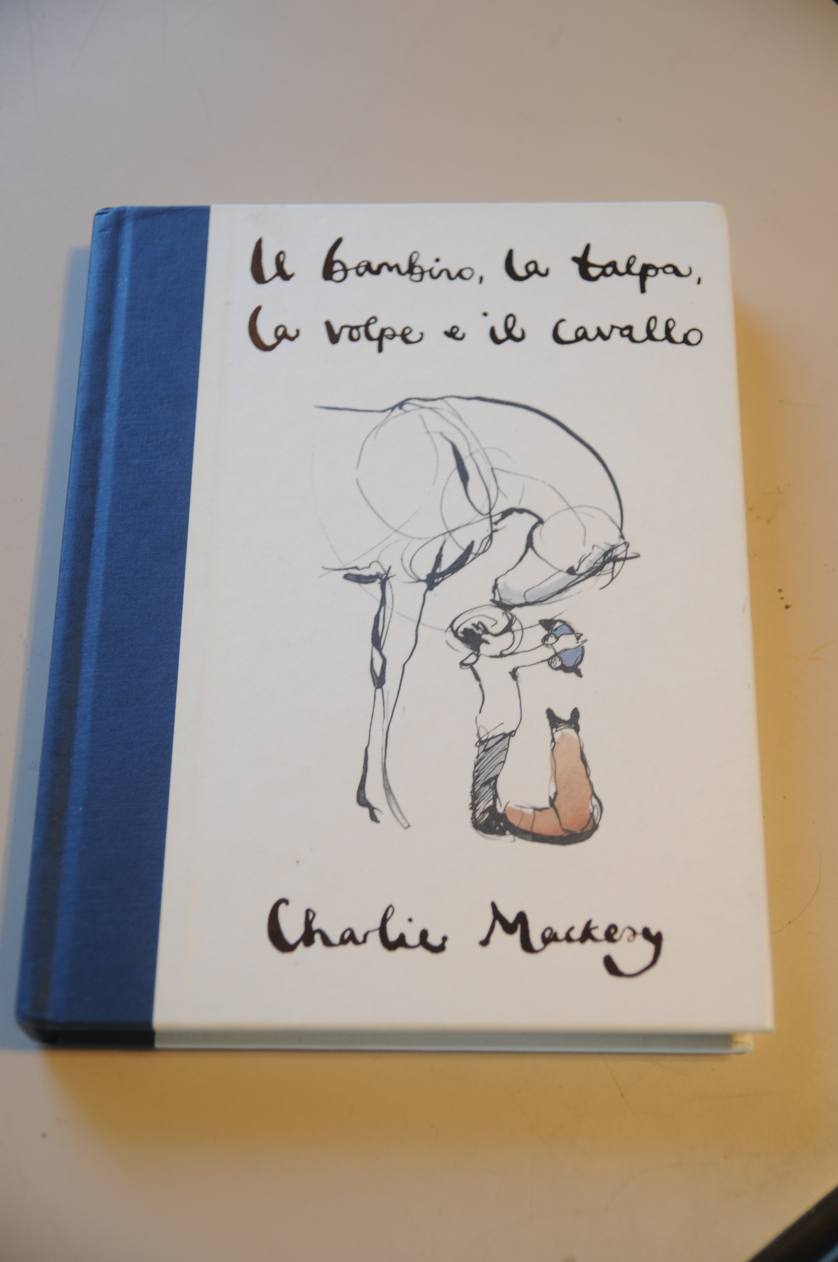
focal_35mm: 57
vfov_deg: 35.1
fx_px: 1995
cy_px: 631
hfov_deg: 23.7
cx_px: 419
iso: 200
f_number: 3.2
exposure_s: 1/40
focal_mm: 38
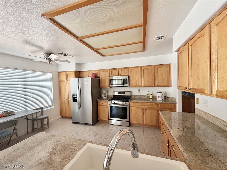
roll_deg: +1.4
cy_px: 85
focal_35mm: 14
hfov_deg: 102.1
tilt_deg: -1.3
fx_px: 92
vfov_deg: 85.7
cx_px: 114
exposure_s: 1/121
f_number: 2.2
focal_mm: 2.22
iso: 100
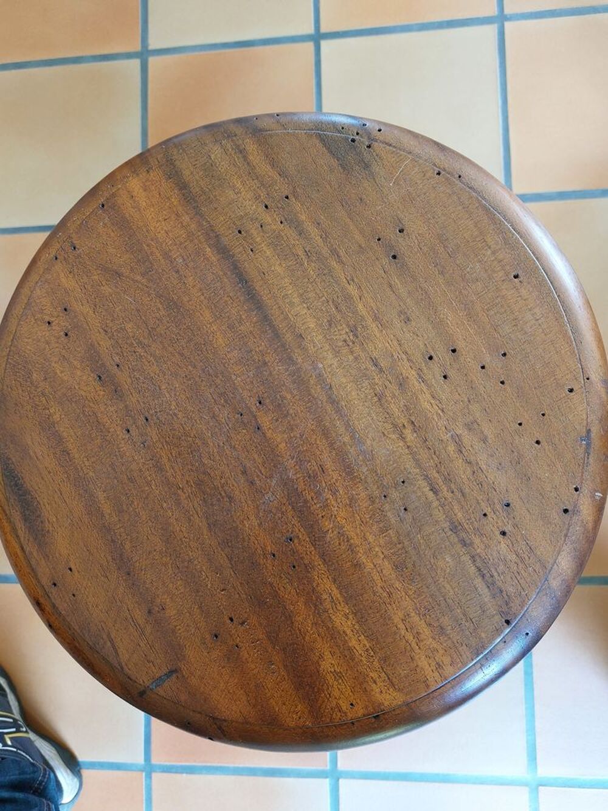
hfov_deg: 54.9
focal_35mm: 25
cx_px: 304
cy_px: 406
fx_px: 585
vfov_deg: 69.4
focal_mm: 5.23
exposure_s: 1/50
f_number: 1.8
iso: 320
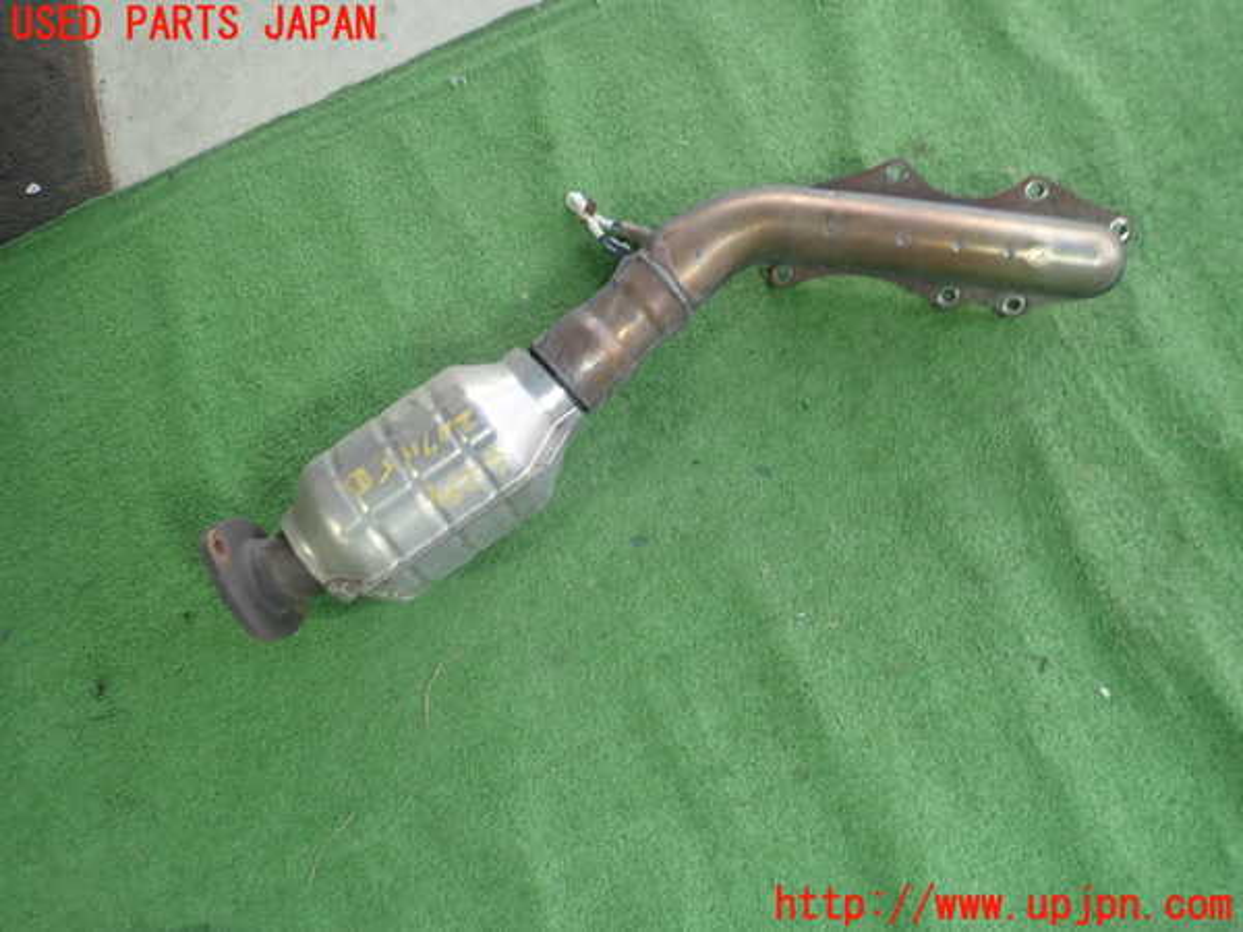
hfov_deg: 69.4
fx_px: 898
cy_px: 466
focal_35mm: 25
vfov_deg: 54.9
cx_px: 622
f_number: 2
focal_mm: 4.5
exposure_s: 1/60
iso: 125
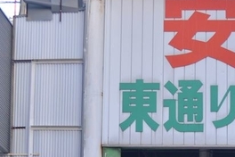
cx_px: 219
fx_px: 835
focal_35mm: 128
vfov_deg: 10.5
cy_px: 187
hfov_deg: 15.8
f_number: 4
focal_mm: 22
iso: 400
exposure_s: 1/60
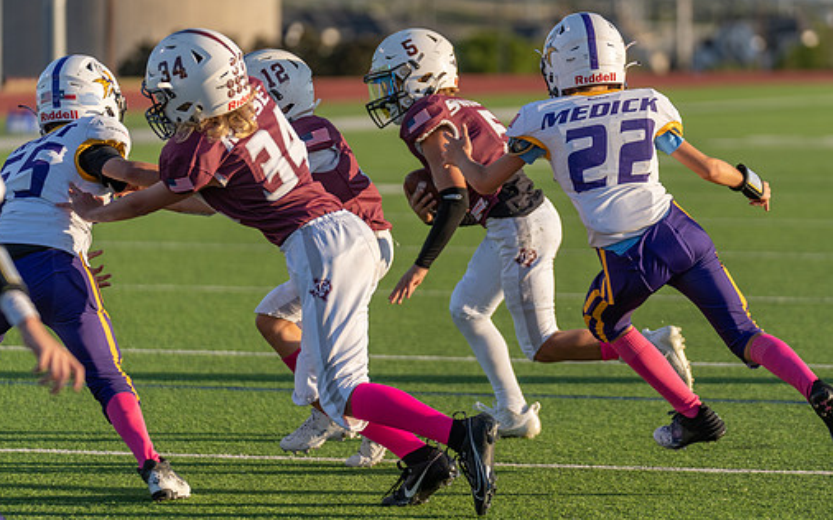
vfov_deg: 6.2
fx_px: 4812
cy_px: 214
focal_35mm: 212
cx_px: 519
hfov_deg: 9.9
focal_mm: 147
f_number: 2.8
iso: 125
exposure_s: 1/1250
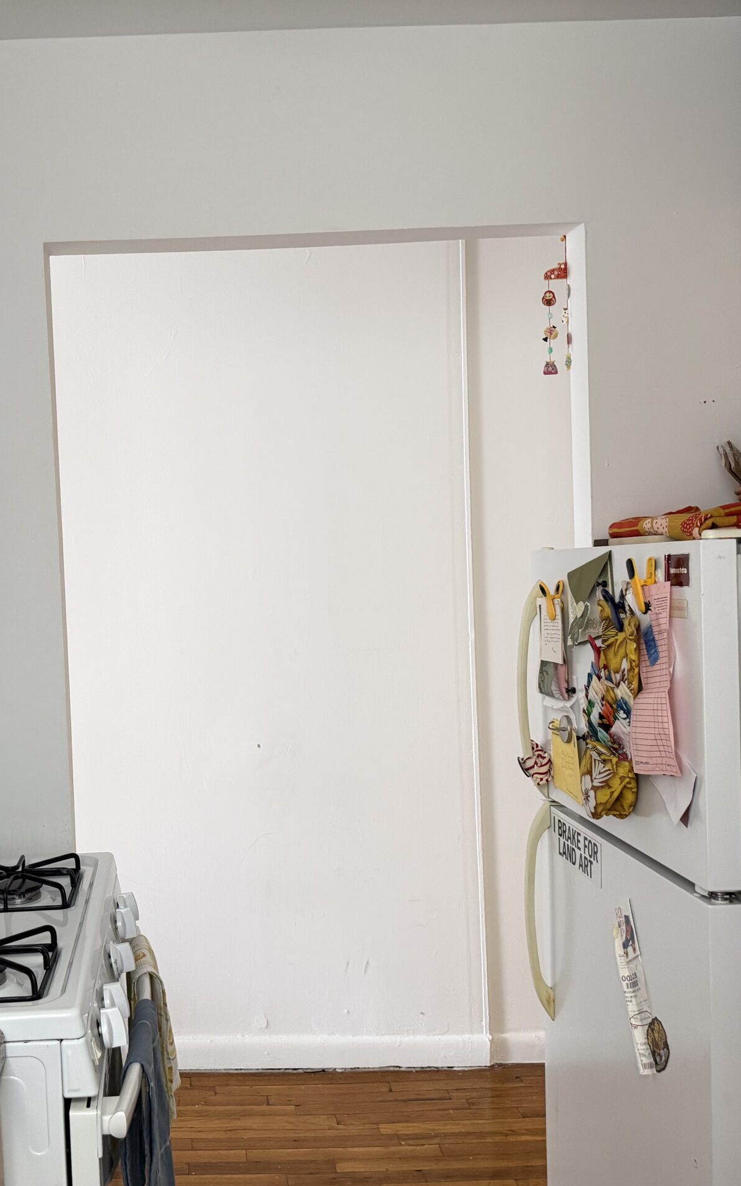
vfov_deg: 56.7
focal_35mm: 34
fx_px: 1099
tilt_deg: -0.9
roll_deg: +2.5
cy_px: 593
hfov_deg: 36.4
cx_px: 180
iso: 320
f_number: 1.78
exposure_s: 1/60
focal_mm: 6.76
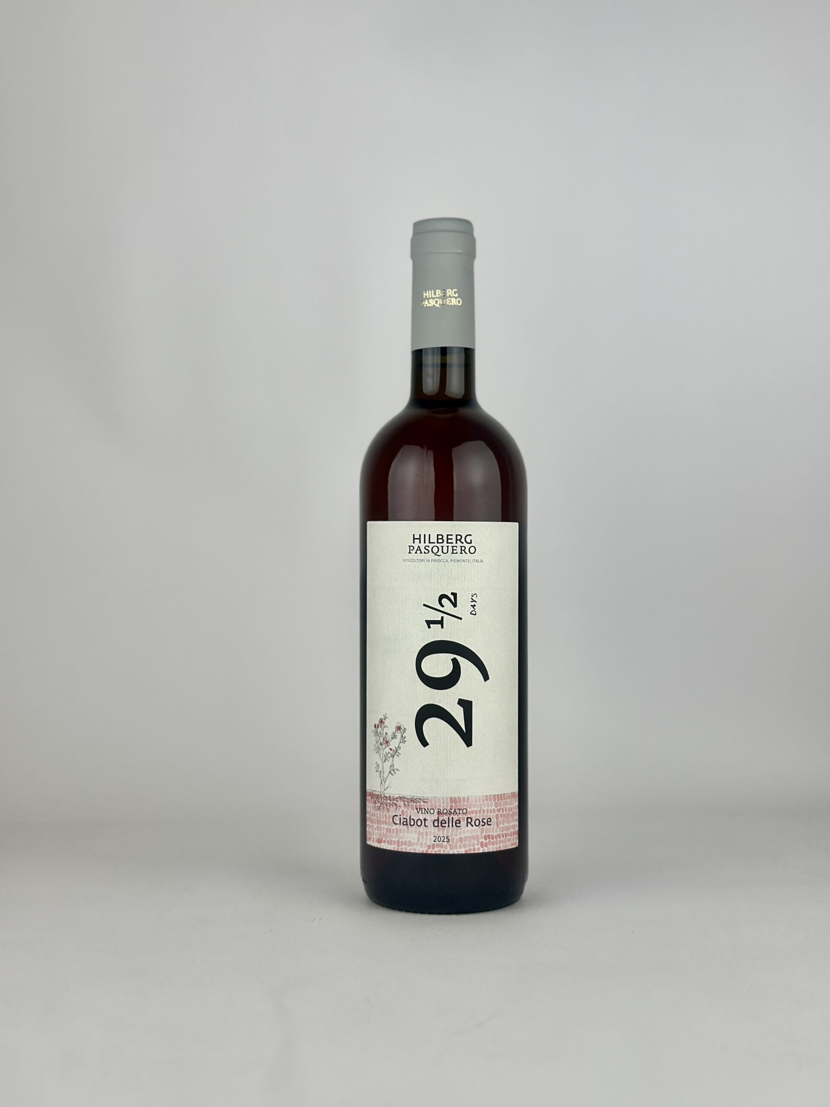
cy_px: 554
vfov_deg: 39.7
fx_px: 1535
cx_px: 415
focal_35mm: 48
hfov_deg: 30.3
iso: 80
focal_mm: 6.86
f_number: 1.78
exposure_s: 1/1289
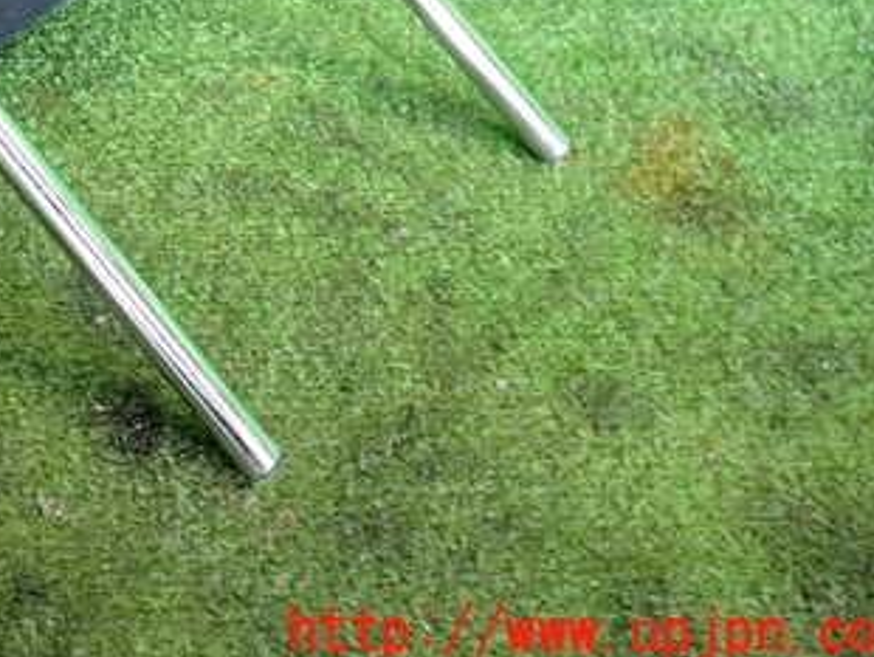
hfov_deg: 31.6
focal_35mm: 58
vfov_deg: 24.4
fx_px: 1466
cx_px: 79
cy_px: 34
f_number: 2.3
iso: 320
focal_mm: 5.4
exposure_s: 1/30
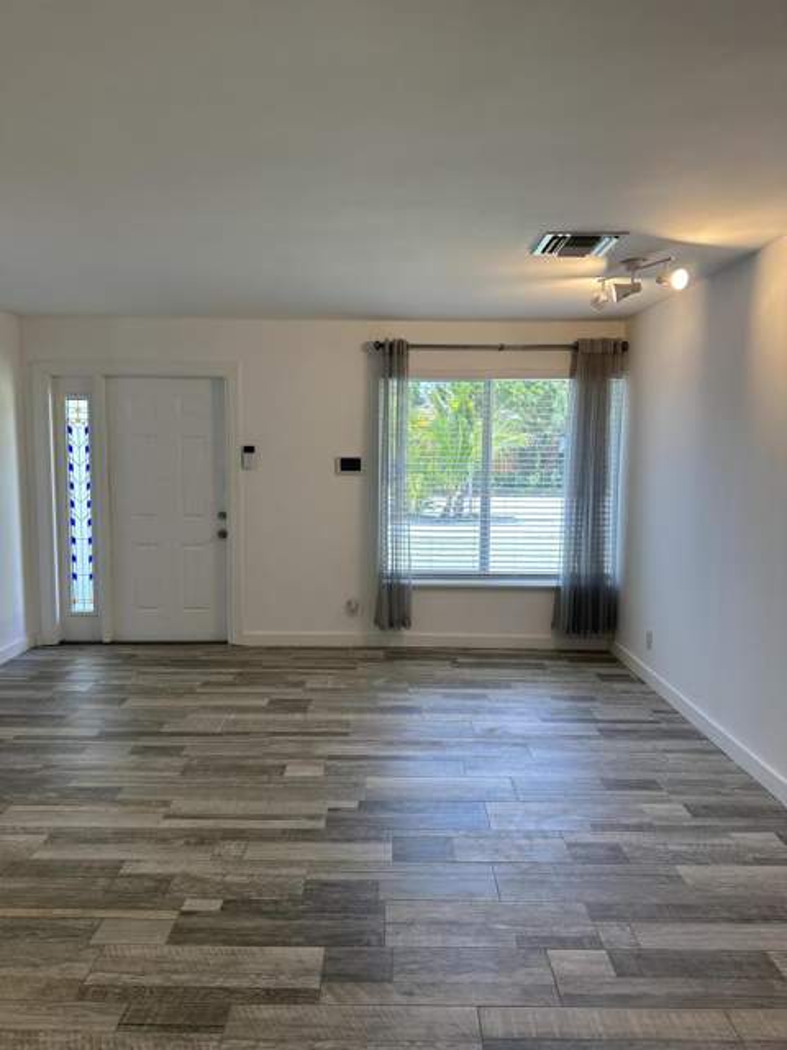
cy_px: 525
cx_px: 394
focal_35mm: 24
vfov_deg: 71.6
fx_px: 728
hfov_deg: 56.8
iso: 100
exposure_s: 1/129
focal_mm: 6.86
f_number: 1.78
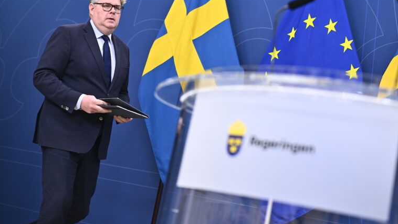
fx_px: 560
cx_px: 197
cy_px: 93
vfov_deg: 22.6
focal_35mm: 53
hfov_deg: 39.2
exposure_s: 1/200
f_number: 1.8
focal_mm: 50
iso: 250
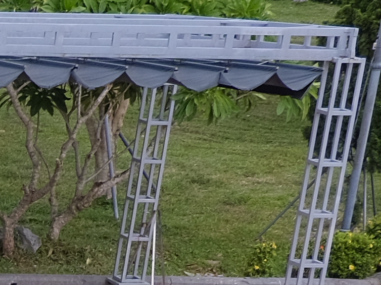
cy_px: 772
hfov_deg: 7.7
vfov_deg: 6.3
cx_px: -780
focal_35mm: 222
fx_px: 2443
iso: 400
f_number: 5
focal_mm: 19.2
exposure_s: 1/550
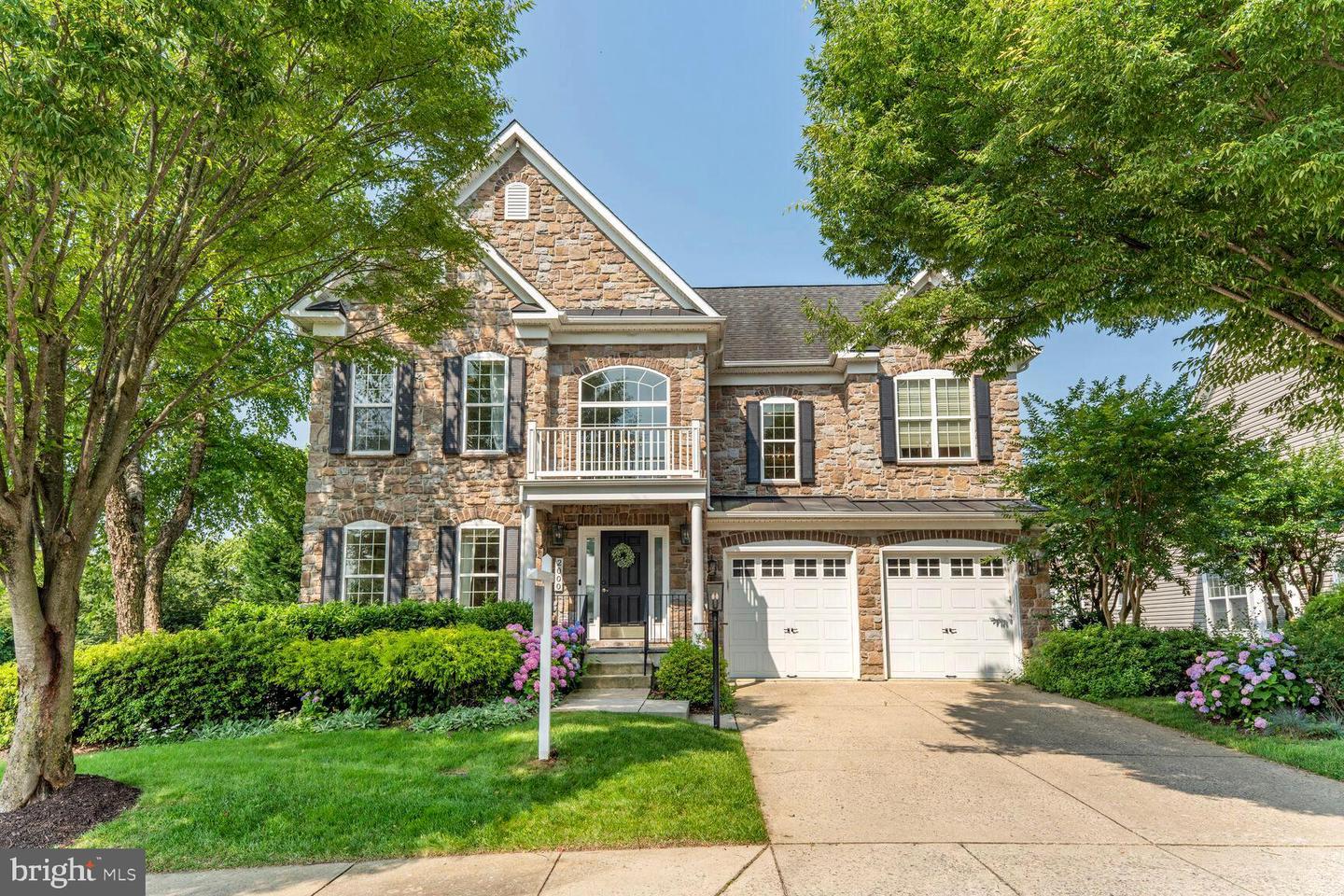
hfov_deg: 104.3
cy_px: 448
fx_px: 523
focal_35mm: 14
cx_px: 672
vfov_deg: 81.2
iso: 200
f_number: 8
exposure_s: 1/350
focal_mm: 14
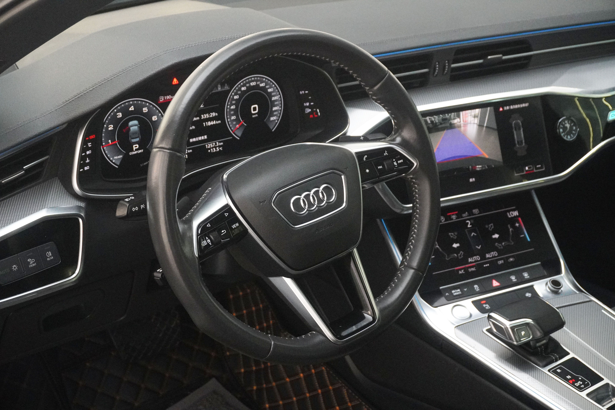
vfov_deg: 26.5
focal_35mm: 51
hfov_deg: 38.9
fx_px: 871
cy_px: 205
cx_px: 308
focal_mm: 34
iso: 6400
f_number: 6.3
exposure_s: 1/80
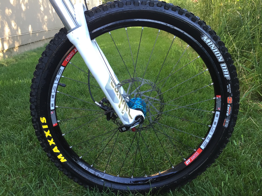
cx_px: 131
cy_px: 98
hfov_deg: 61.7
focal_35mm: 29
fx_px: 219
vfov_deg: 48.2
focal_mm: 4.15
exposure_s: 1/30
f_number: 2.2
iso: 32
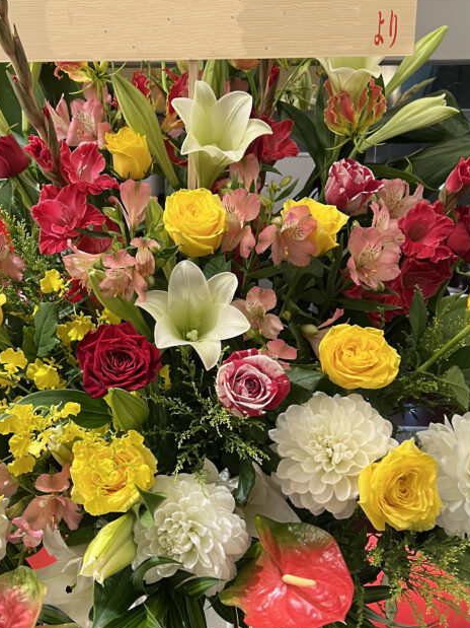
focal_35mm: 43
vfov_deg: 43.9
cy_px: 318
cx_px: 182
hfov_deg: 33.5
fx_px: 779
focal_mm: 5.7
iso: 100
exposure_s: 1/50
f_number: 1.5
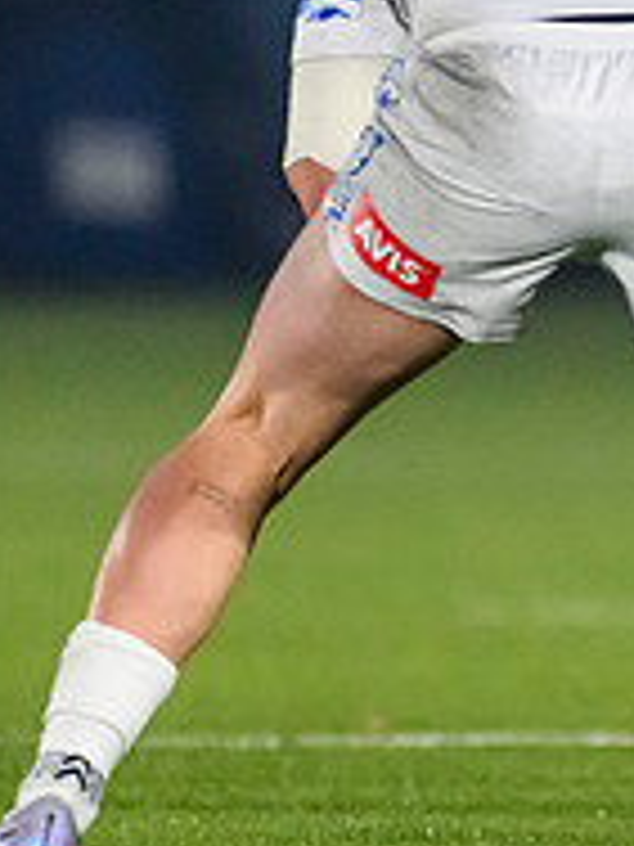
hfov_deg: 0.7
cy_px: 259
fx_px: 55800
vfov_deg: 0.9
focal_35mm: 2285
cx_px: 1471
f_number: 4
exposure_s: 1/1250
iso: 8000
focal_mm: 560
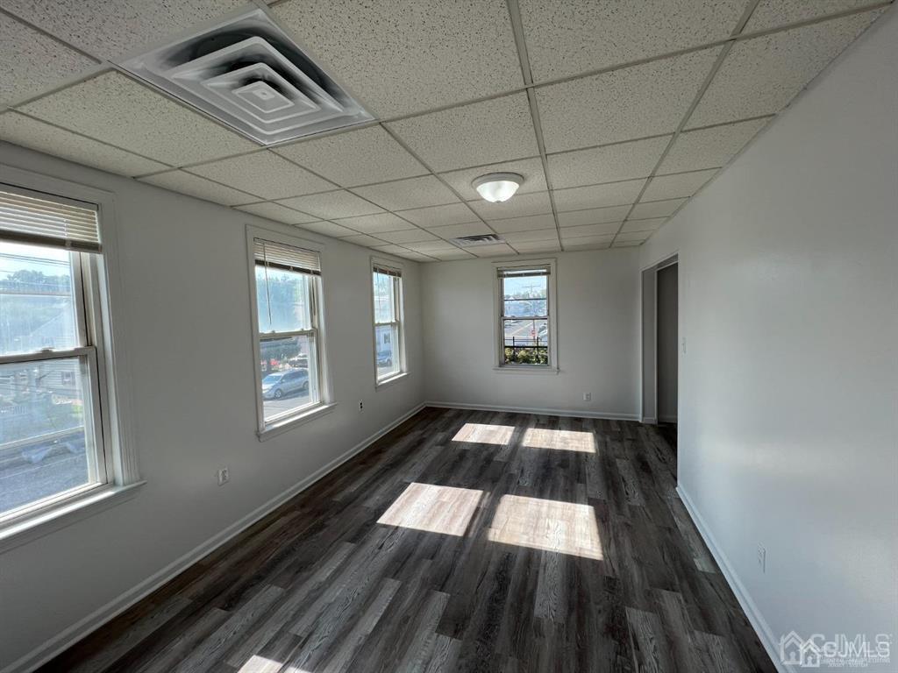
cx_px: 449
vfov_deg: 89.9
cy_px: 336
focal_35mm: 13
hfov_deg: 106.2
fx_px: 337
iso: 32
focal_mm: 1.57
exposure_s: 1/345
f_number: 1.8
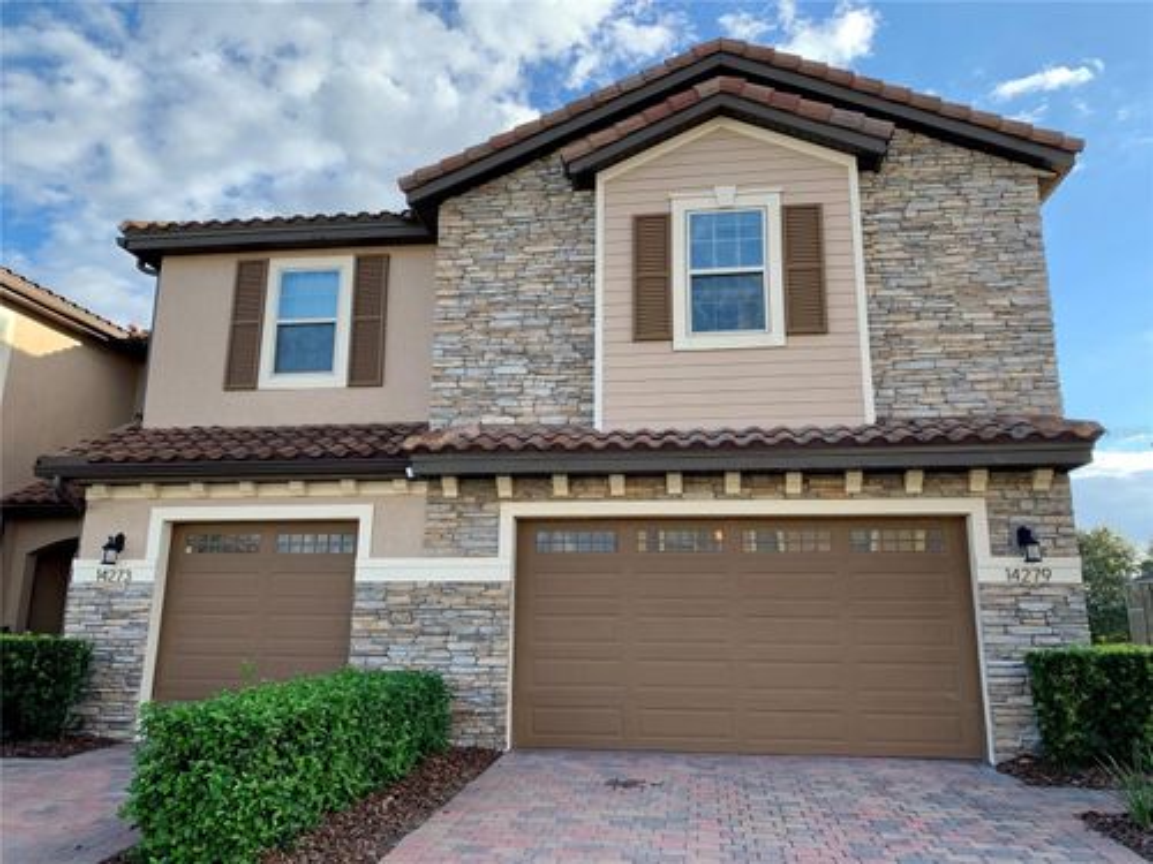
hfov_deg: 67.3
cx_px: 576
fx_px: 866
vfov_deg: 53.1
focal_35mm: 26
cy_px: 432
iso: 25
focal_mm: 4.25
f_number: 1.8
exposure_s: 1/518
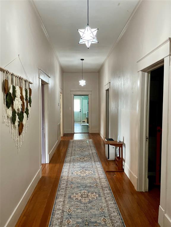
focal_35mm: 26
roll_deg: +0.6
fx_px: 171
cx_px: 86
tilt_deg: -2.5
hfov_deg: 53.1
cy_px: 114
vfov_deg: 67.3
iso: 400
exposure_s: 1/60
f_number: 1.6
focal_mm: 4.2
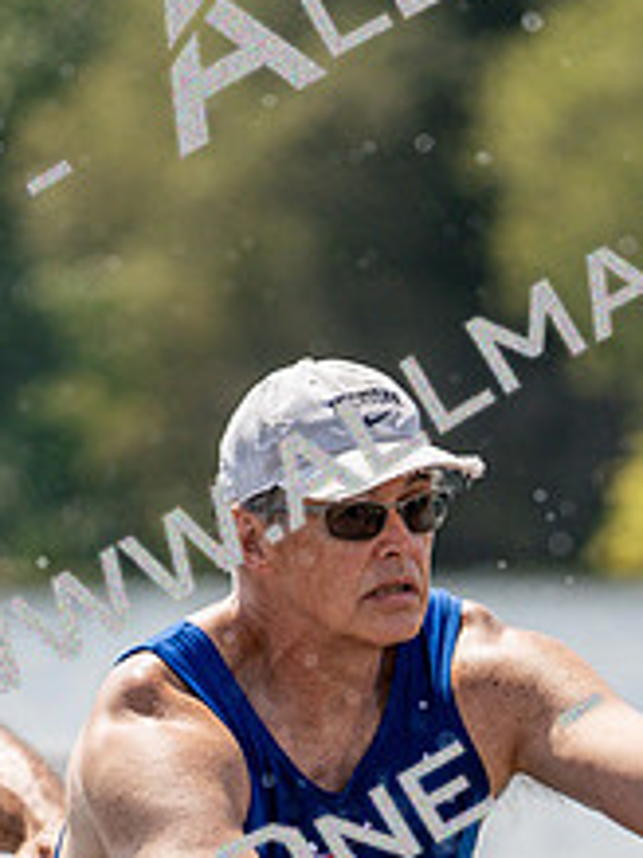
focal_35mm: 794
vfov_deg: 2.5
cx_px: 380
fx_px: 19684
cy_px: 731
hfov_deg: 1.9
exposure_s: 1/1600
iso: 250
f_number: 6.3
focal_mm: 312
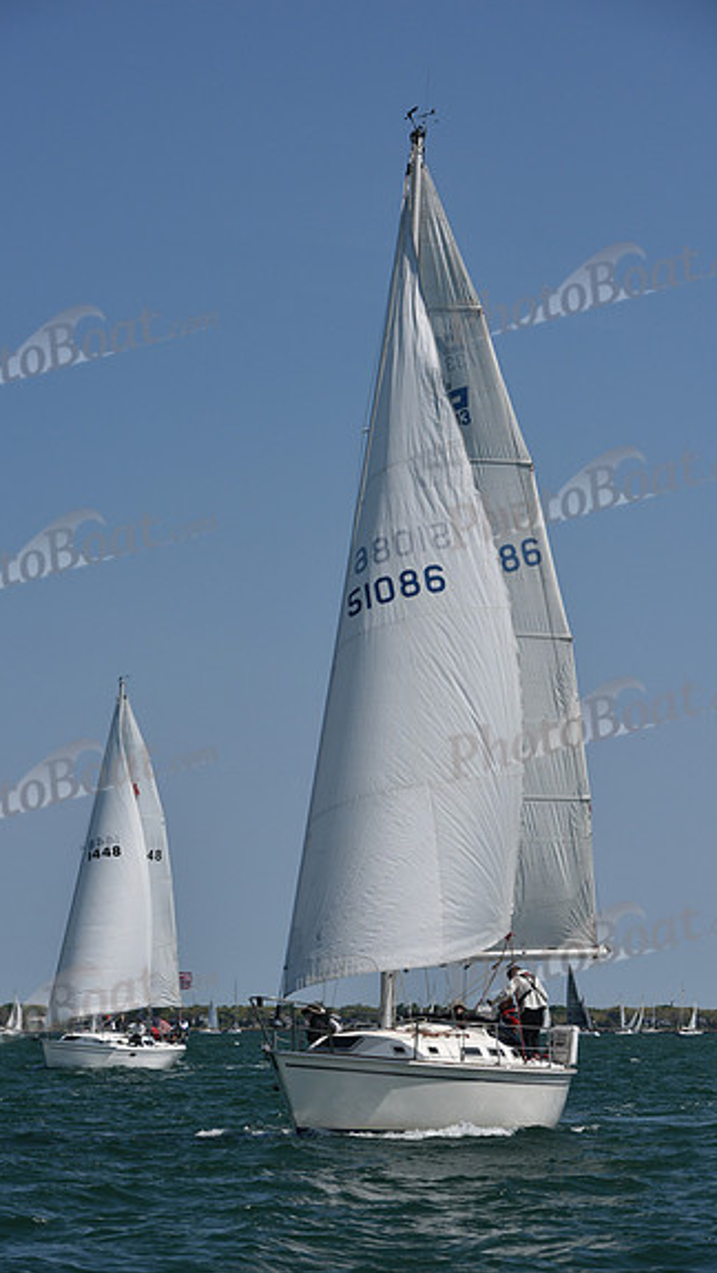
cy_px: 640
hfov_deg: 9.2
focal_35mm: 132
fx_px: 4456
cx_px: 333
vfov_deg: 16.3
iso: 320
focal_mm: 125
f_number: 9
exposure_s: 1/800
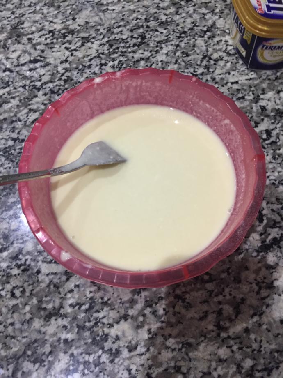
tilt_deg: -66.5
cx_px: 142
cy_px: 189
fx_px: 316
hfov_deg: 48.2
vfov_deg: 61.7
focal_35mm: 29
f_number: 2.2
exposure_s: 1/33
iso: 160
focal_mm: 4.15
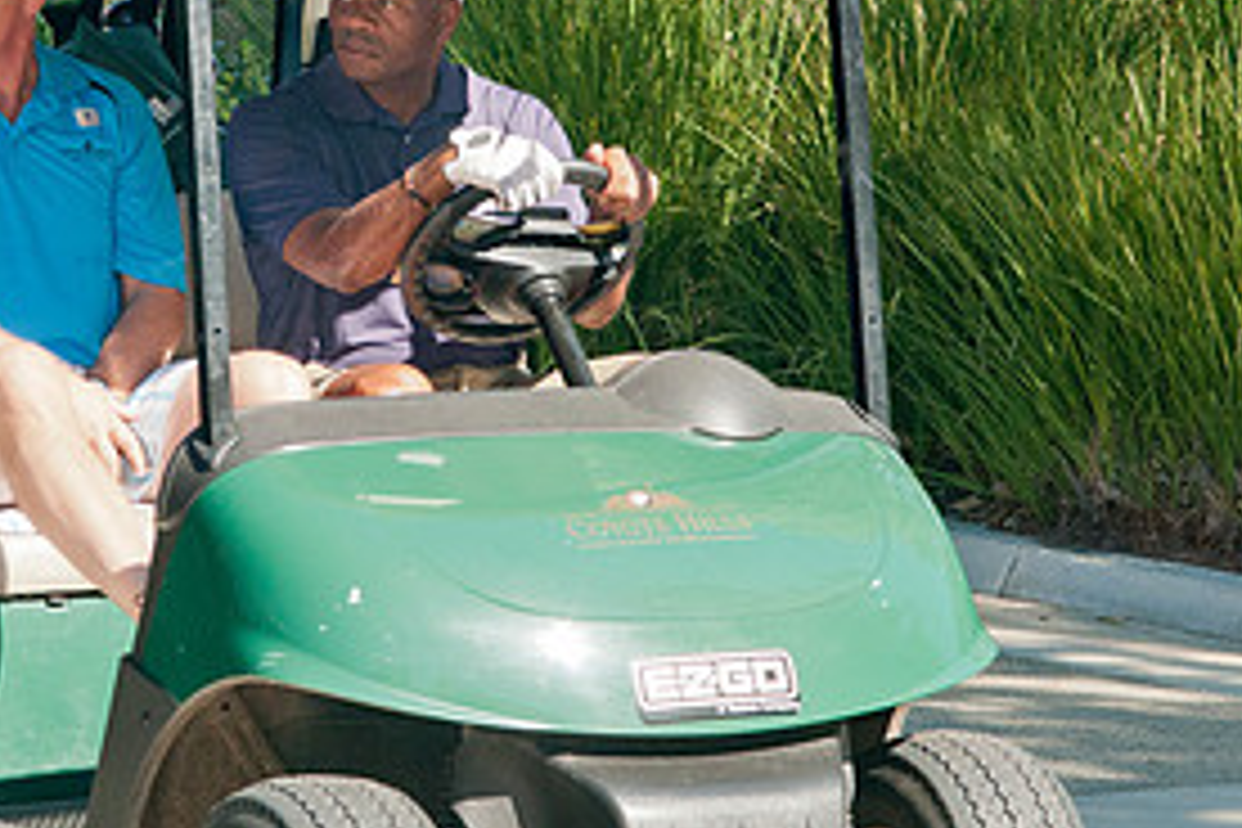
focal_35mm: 173
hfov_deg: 11.9
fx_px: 5968
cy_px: 295
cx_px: 400
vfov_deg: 7.9
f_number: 9
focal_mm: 55
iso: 400
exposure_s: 1/160
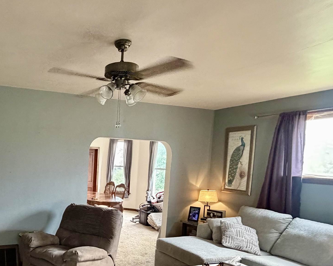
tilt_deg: -5.6
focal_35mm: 29
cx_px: 57
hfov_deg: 55.3
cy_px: 186
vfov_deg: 48.7
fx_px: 286
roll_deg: -1.8
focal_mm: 2.22
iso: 640
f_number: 2.2
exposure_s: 1/60
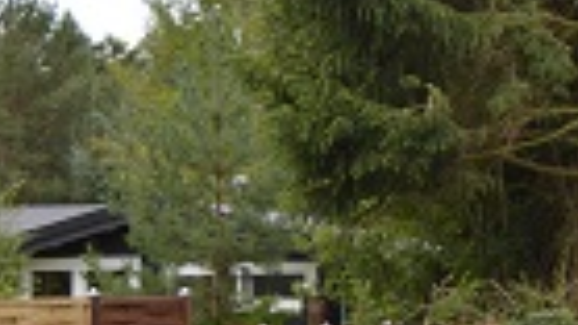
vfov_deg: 6.9
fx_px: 2665
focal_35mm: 174
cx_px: 640
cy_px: -102
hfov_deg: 12.2
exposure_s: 1/160
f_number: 4.5
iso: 100
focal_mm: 32
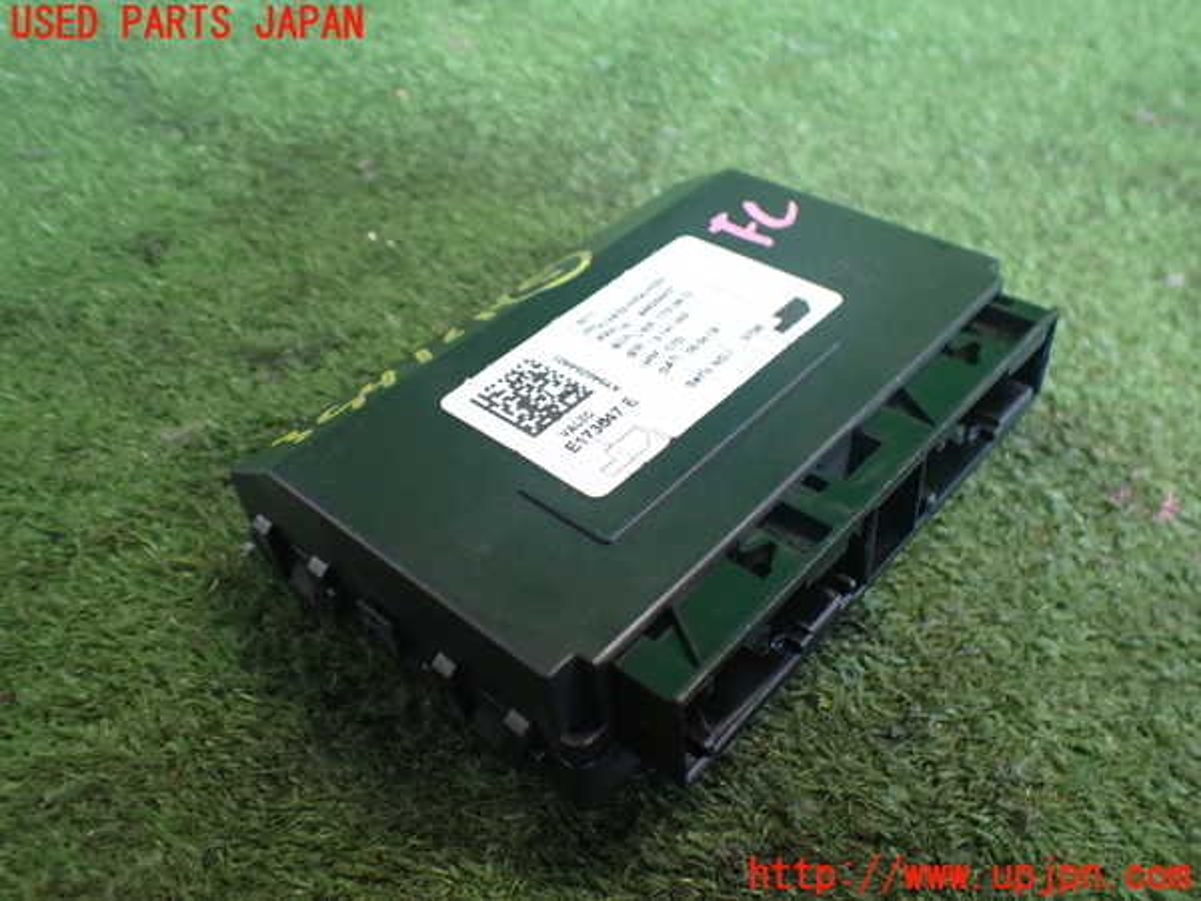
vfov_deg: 46.8
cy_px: 450
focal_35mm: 30
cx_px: 600
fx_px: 1041
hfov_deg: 60.0
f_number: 2.3
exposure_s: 1/80
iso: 800
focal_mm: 5.4
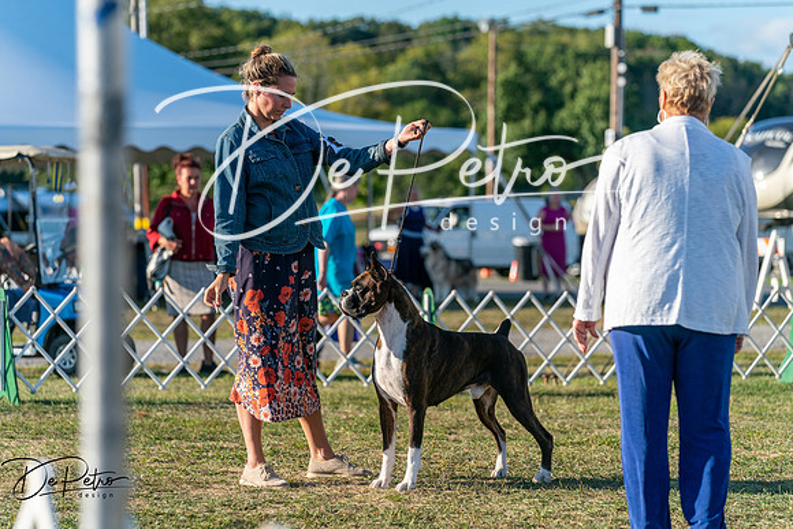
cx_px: 396
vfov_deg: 9.6
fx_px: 3151
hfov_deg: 14.3
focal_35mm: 143
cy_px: 264
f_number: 4.5
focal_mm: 143
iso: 250
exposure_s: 1/1250
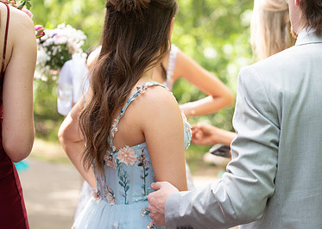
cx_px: 237
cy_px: 89
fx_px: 1115
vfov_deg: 11.8
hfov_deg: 16.4
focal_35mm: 122
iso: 100
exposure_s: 1/200
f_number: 2.8
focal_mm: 75
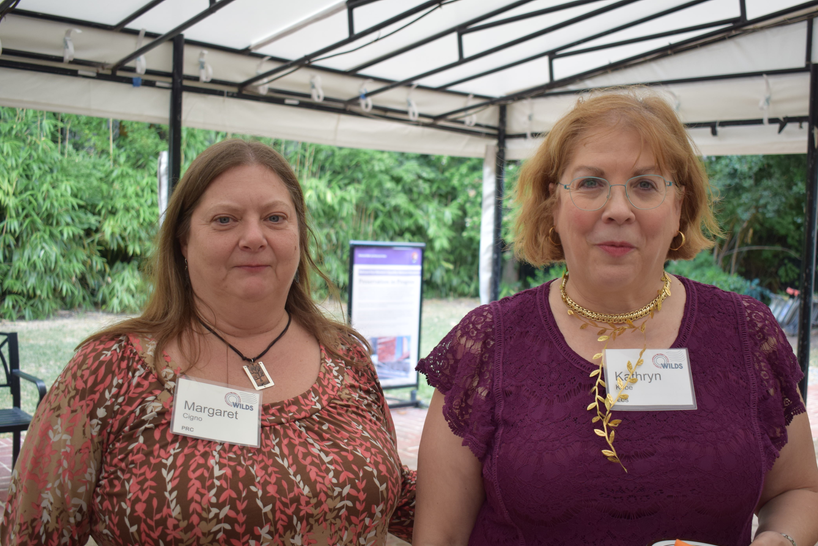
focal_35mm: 41
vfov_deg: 33.0
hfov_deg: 47.8
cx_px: 438
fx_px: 921
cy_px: 295
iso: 450
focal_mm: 25
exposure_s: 1/60
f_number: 4
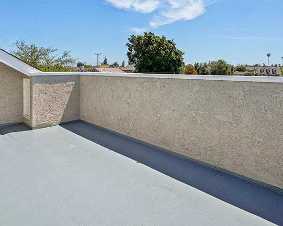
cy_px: 75
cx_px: 122
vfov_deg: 53.8
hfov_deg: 65.7
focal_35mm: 26
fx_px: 218
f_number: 8
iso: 400
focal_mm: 16
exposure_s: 1/1250
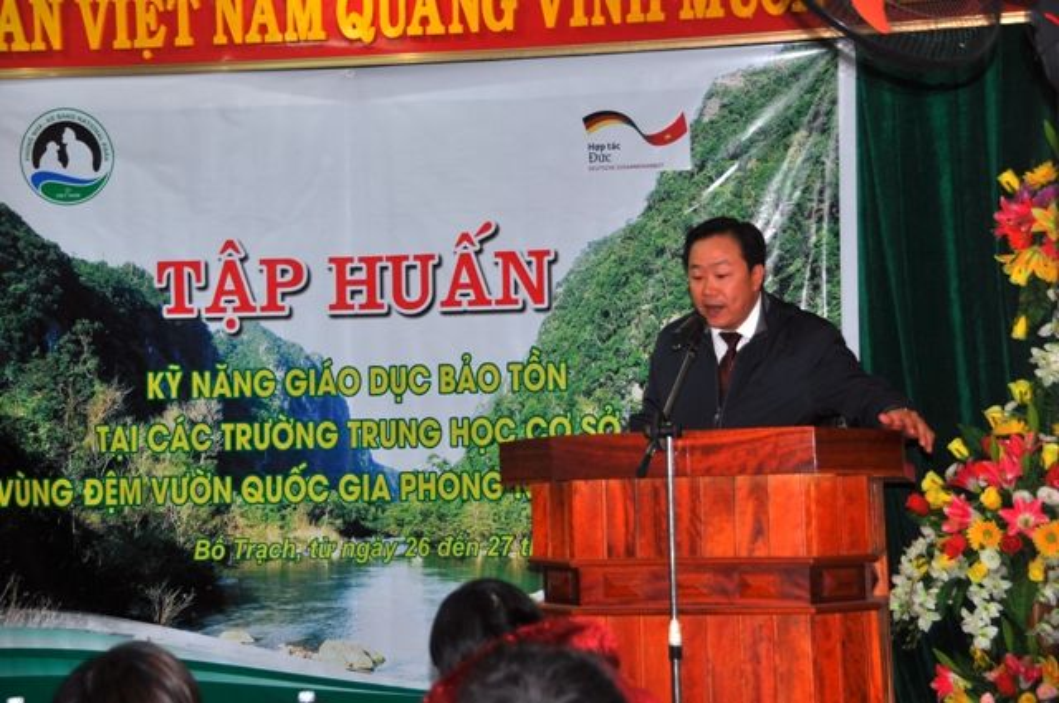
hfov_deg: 24.6
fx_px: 2424
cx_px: 530
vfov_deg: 16.5
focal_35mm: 82
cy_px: 352
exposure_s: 1/60
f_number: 5
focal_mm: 55
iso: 200
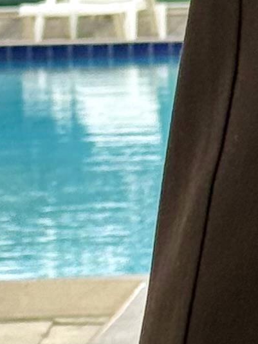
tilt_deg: -2.6
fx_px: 3599
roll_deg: +1.3
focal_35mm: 362
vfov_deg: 5.5
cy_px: 112
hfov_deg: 4.0
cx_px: 618
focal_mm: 6.76
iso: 80
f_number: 1.78
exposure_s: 1/1715
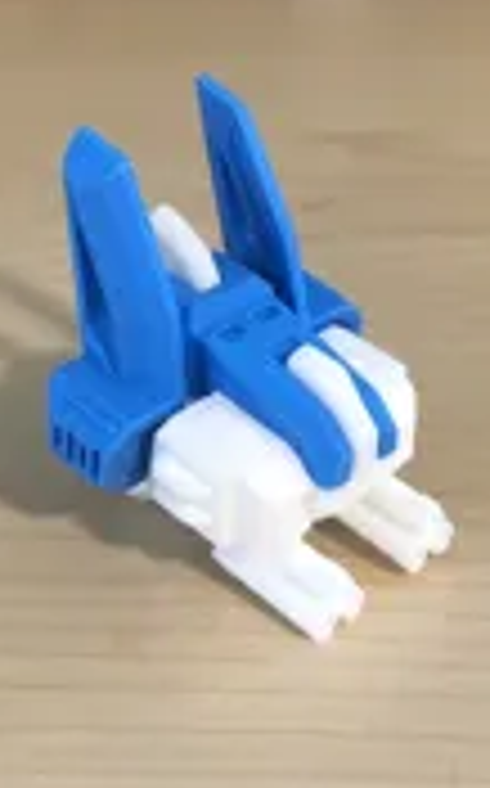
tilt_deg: -28.9
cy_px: 378
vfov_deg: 30.2
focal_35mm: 68
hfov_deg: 19.1
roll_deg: +0.7
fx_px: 1457
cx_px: 310
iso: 80
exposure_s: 1/15
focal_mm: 4
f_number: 1.8
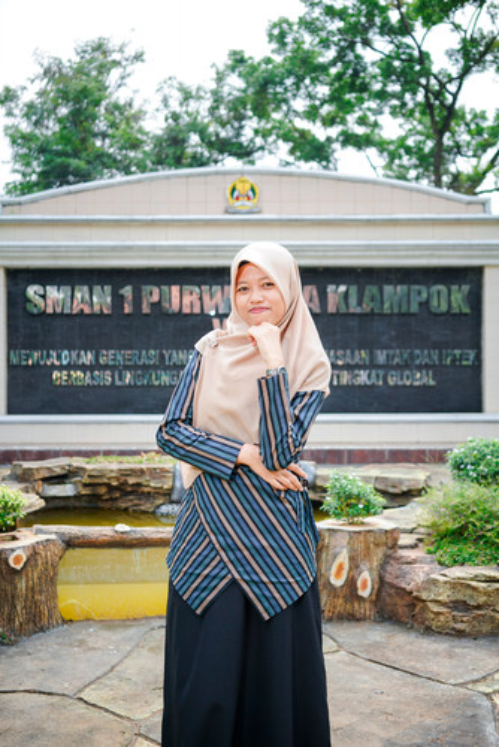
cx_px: 250
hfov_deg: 37.9
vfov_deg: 54.4
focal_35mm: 35
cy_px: 374
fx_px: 727
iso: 200
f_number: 3.2
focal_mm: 35
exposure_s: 1/640
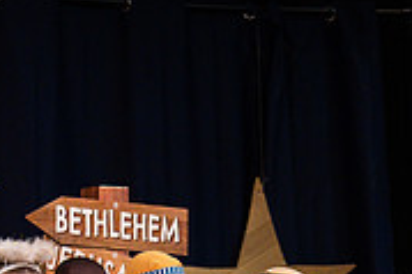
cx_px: 256
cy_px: 457
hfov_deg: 6.0
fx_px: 3910
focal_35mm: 342
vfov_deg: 4.0
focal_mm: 70
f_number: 2.8
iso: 1000
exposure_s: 1/640
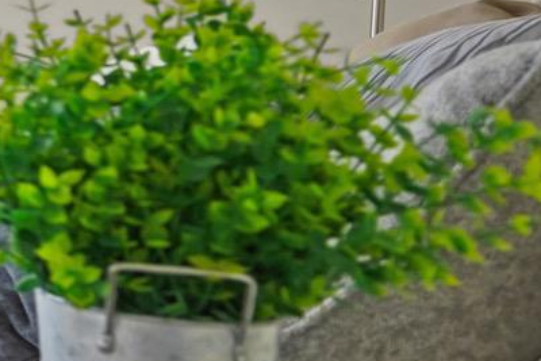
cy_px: -167
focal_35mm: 87
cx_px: -793
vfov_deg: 14.7
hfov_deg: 14.3
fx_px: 1308
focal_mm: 17
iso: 320
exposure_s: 1/60
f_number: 4
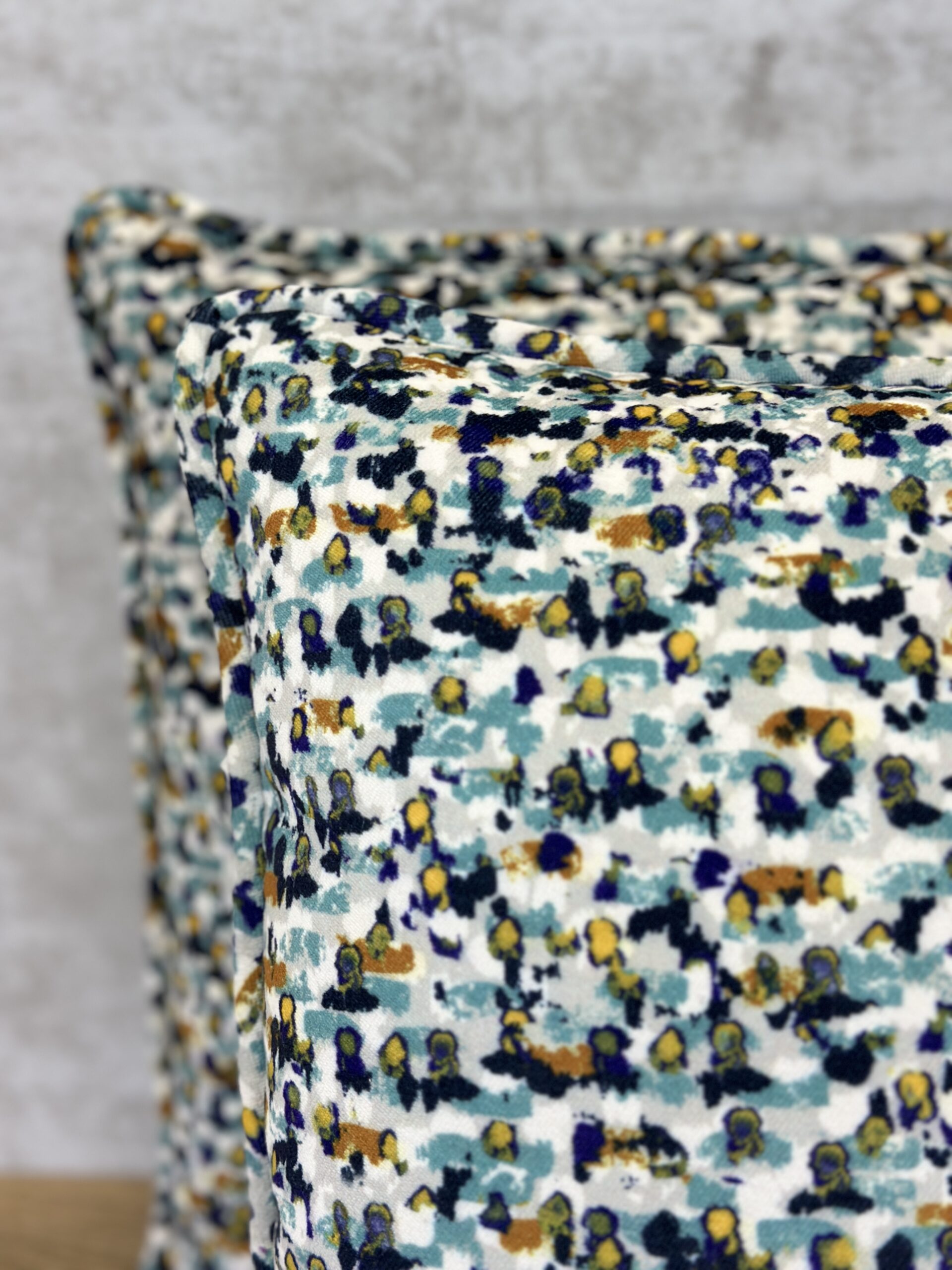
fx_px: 1760
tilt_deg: -18.2
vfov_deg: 39.7
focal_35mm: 48
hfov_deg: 30.3
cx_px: 476
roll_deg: +1.5
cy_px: 635
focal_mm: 6.86
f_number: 1.78
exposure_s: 1/171
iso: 80
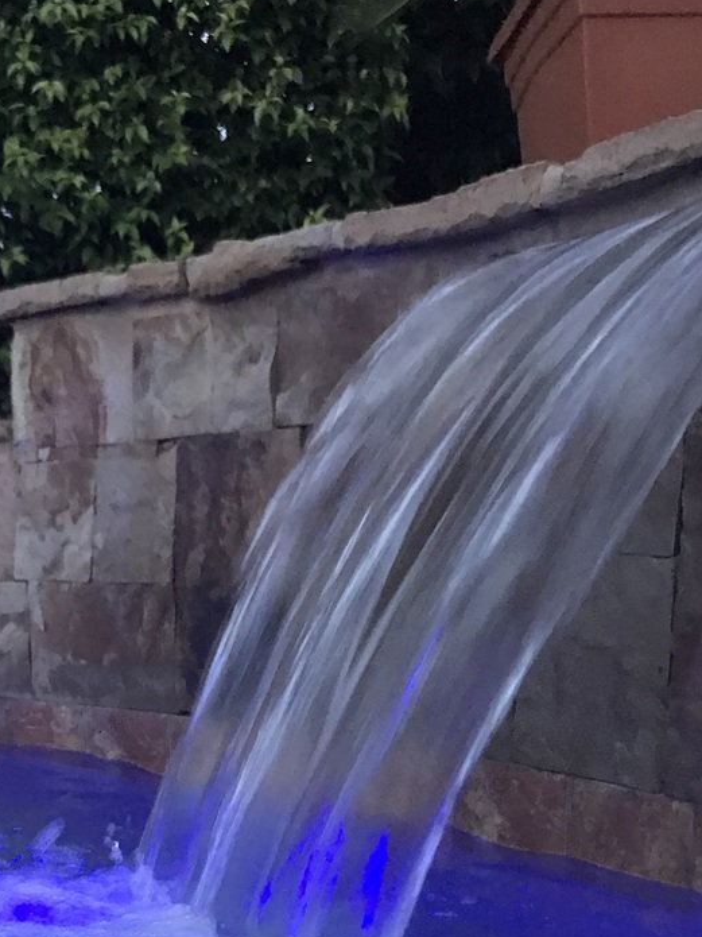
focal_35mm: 58
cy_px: 794
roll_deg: +1.1
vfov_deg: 32.0
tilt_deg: -8.4
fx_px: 1569
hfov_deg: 24.6
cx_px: 94
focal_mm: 3.99
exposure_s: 1/5
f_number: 1.8
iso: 100
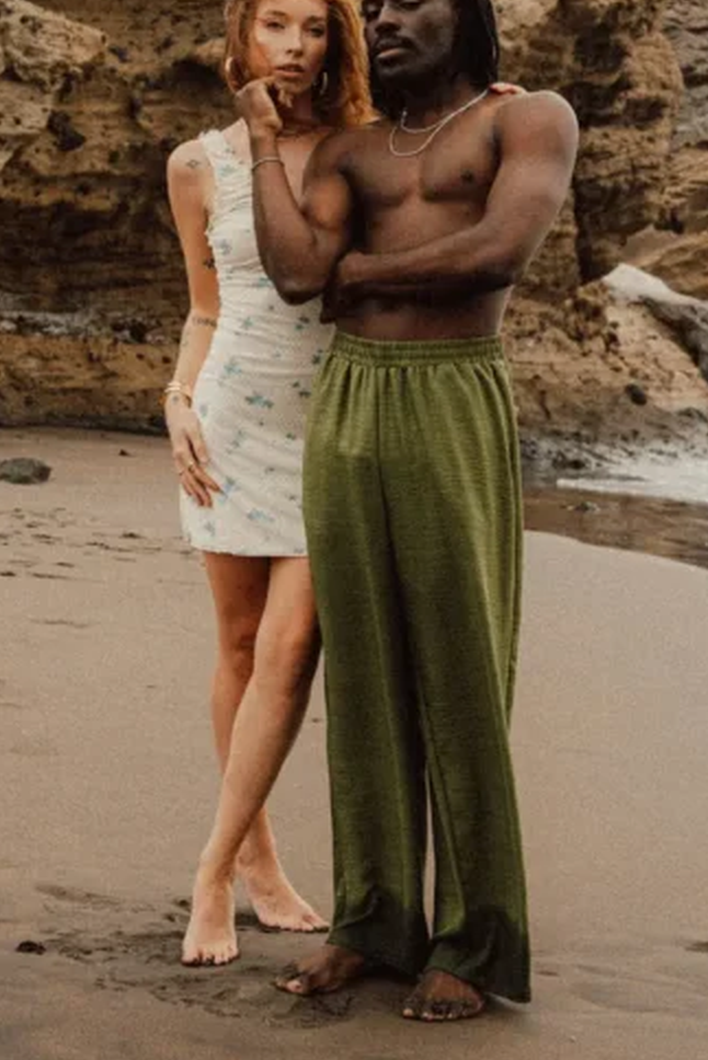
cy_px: 274
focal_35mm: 75
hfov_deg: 18.2
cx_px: 393
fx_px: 2206
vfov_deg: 26.7
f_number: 5
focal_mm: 35.4
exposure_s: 1/125
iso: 125
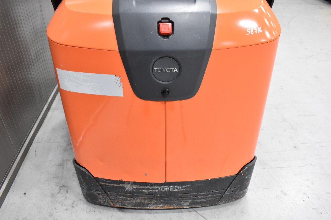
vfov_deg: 43.6
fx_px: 276
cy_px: 110
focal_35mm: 30
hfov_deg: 61.9
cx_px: 166
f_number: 5
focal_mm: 20
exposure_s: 1/30
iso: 1600
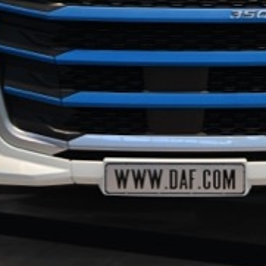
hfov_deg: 18.1
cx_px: 181
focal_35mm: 96
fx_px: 835
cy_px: -121
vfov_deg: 16.6
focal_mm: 32
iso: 400
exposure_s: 1/160
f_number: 4.2
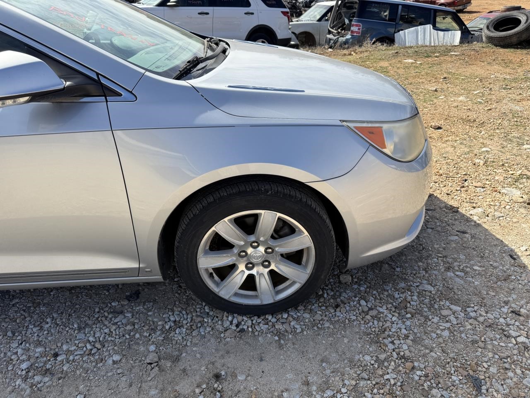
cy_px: 199
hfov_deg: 71.6
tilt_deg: -31.9
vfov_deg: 56.8
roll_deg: +2.5
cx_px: 265
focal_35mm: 24
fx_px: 367
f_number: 1.78
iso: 80
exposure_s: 1/2703
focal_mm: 6.76
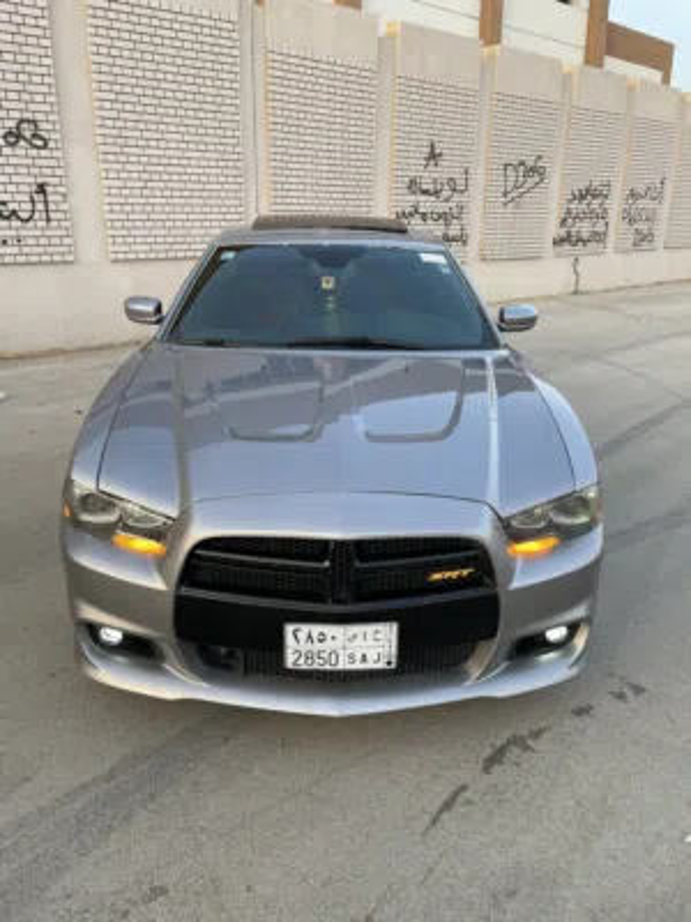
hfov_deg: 53.1
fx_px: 692
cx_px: 346
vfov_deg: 67.3
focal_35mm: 26
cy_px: 461
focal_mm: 4.2
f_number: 1.6
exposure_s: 1/139
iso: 32
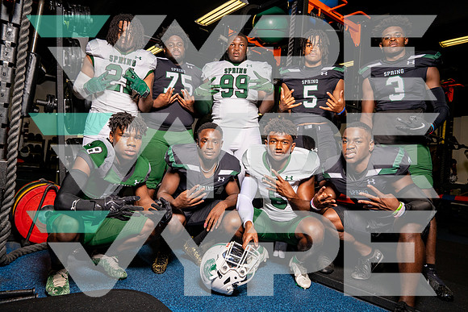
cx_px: 234
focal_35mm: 24
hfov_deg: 73.7
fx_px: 312
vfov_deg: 53.2
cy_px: 156
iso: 320
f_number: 7.1
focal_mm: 24
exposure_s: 1/400
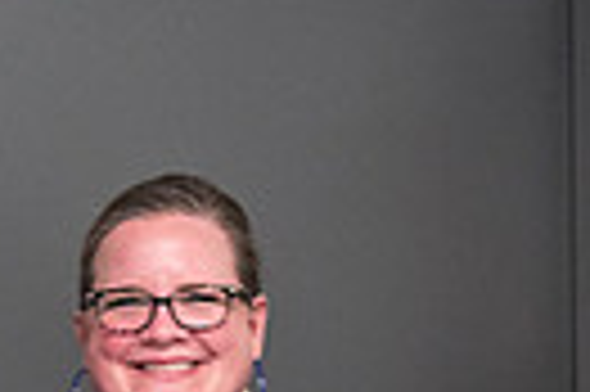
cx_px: -153
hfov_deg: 3.9
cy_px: 478
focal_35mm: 533
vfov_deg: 2.6
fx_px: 8724
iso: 3200
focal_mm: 120
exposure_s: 1/125
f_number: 4
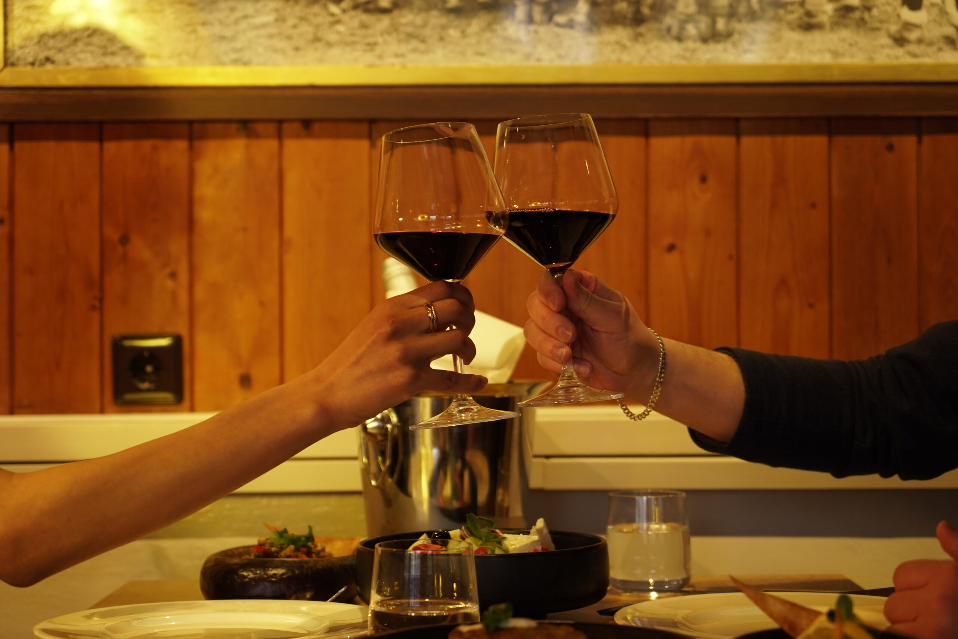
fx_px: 1863
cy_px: 320
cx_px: 479
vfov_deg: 19.5
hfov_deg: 28.8
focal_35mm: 70
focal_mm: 70
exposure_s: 1/100
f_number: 4
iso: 1600
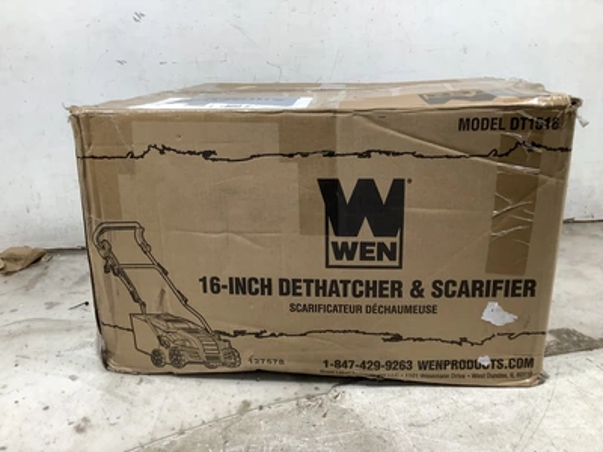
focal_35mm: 31
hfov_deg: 58.4
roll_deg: +1.1
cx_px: 302
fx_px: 540
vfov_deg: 45.4
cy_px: 226
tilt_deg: -21.3
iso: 64
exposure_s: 1/60
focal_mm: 3.3
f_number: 2.4
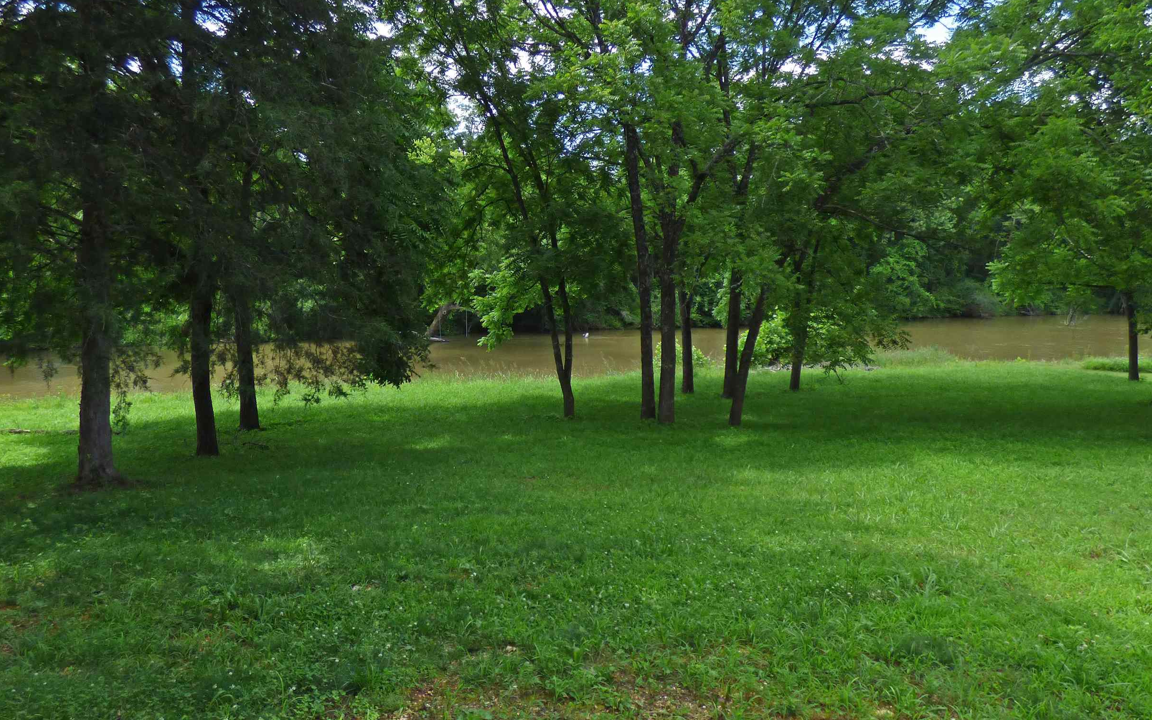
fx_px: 848
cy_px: 354
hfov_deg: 68.3
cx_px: 548
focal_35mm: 27
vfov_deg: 46.0
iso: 100
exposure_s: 1/400
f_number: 2.8
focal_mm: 3.58
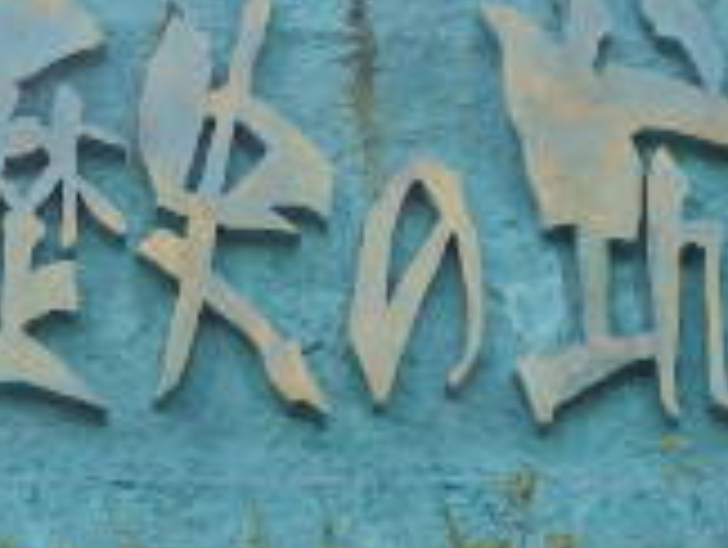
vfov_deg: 10.4
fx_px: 2991
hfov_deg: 13.9
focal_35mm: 142
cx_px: 229
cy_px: -4
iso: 125
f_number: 3.5
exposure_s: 1/400
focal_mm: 6.4
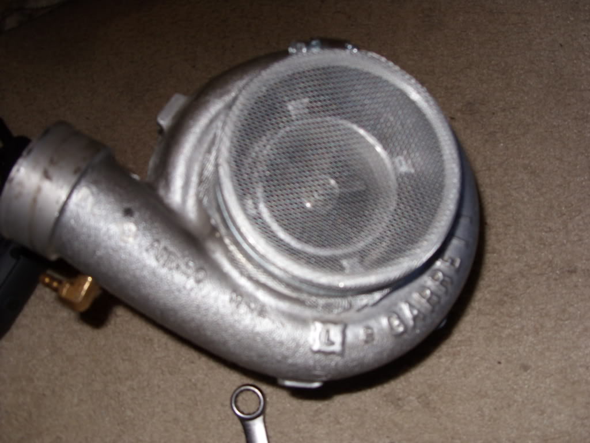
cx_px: 295
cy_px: 222
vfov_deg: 37.7
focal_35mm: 38
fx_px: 648
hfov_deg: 49.0
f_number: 2.8
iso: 50
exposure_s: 1/30
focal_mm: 6.3
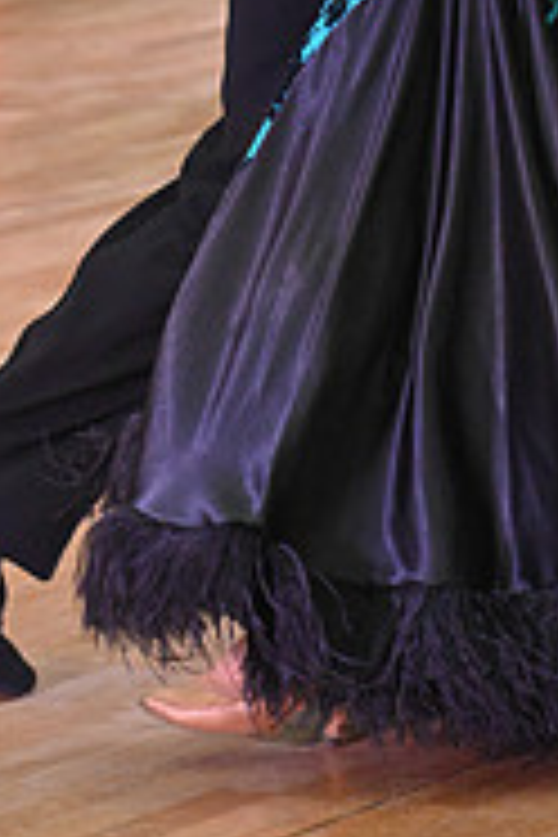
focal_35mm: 349
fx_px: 8114
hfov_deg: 3.9
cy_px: -216
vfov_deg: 5.9
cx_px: 497
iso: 3200
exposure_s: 1/400
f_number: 5
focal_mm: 112
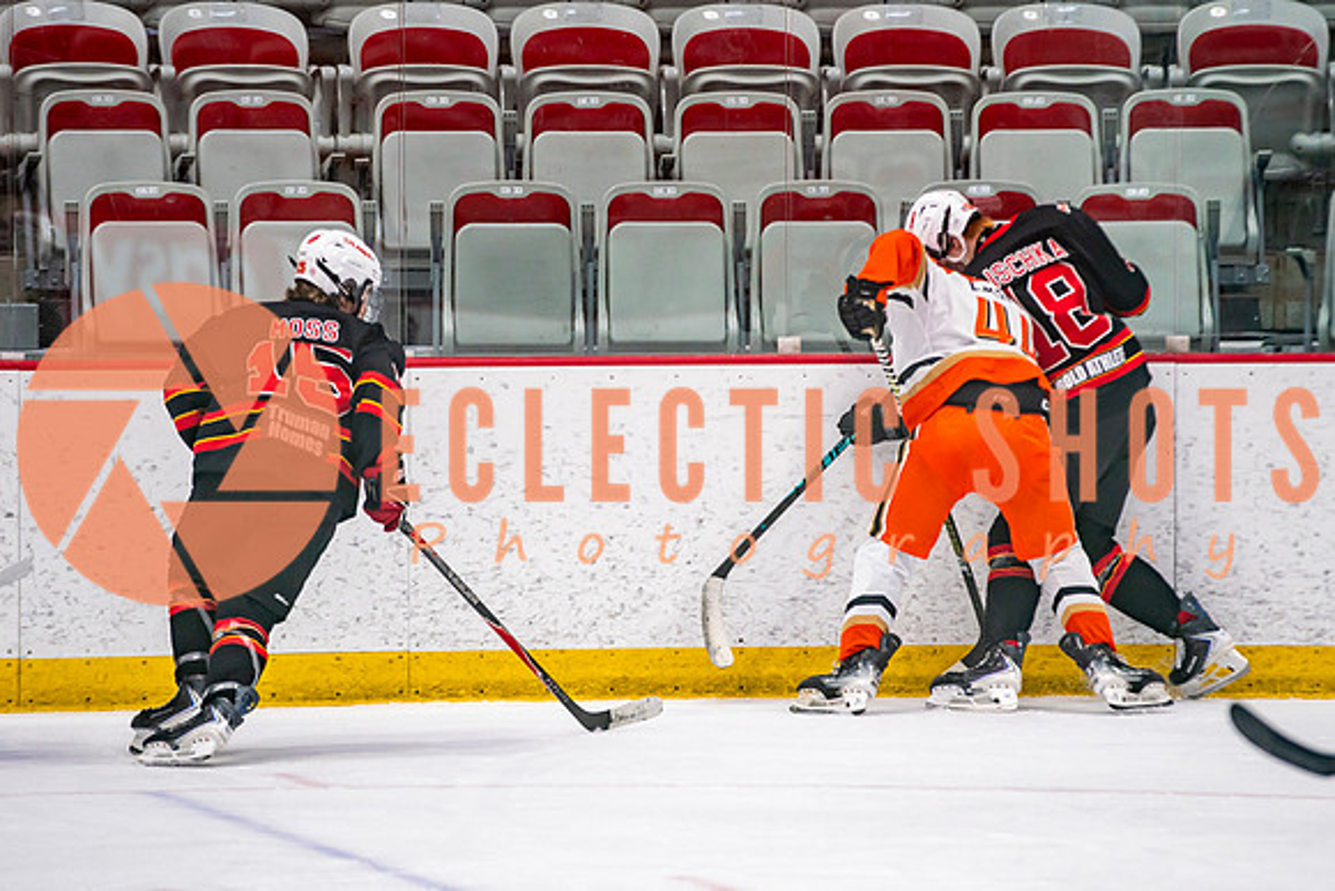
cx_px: 750
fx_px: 10298
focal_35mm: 278
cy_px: 490
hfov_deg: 7.4
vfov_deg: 5.0
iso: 800
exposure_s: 1/640
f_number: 2.8
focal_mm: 200
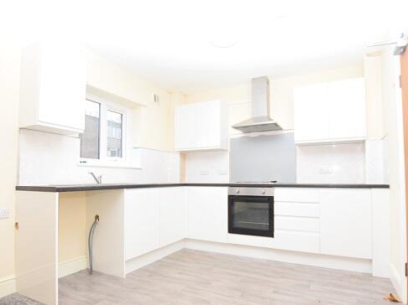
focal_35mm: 19
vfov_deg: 68.3
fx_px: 224
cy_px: 173
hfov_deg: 84.3
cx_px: 228
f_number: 4.5
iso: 800
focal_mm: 10
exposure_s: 1/80
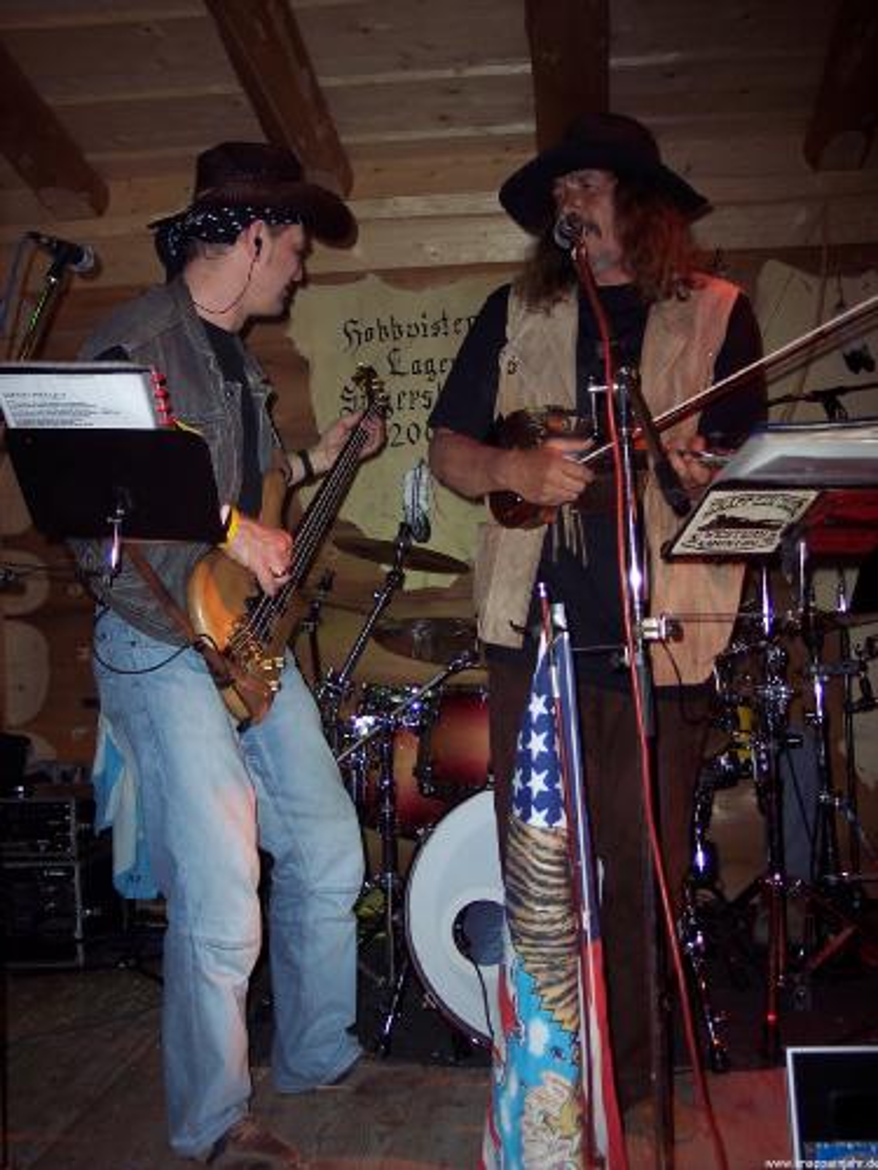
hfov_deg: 36.8
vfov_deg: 47.9
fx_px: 1319
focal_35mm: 39
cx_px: 439
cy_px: 585
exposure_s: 1/60
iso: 100
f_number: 2.8
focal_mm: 8
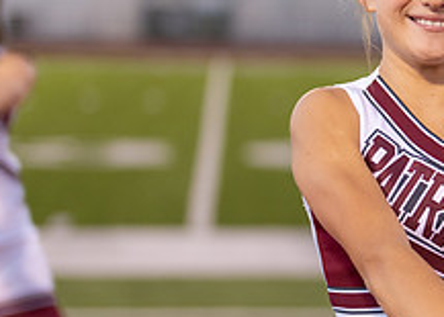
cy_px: 146
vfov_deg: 8.3
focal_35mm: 173
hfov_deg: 11.4
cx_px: 496
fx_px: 2182
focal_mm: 50
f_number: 1.2
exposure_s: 1/1000
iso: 400
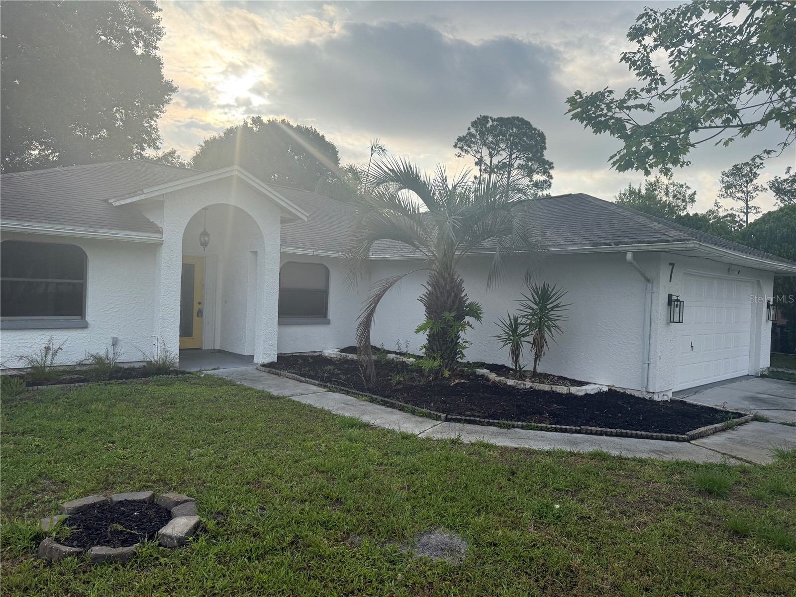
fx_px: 552
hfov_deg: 71.6
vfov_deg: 56.8
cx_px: 398
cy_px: 298
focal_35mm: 24
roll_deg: -0.8
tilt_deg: +0.2
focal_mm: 6.76
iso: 100
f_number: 1.78
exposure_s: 1/2907
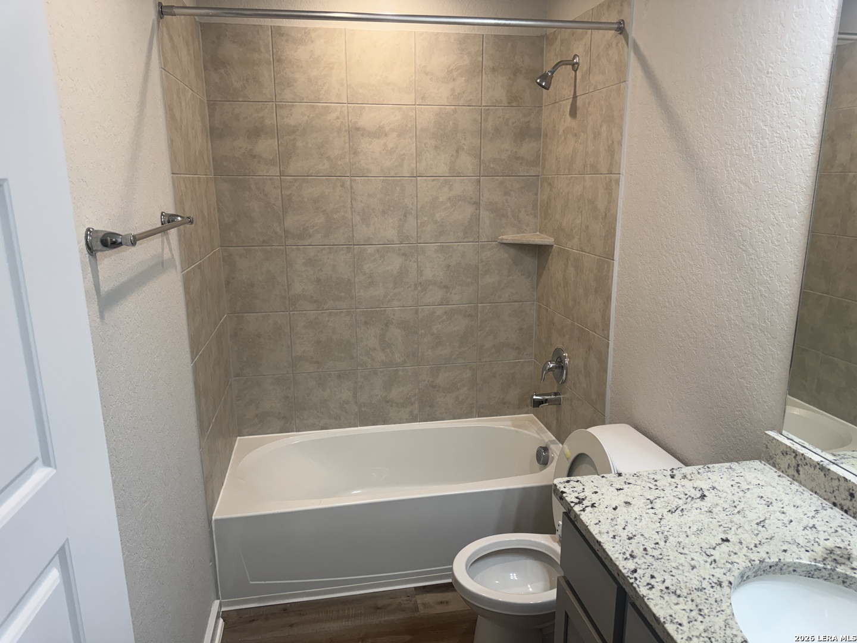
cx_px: 428
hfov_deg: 71.6
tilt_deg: -13.8
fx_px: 594
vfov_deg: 56.8
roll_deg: +0.8
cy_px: 322
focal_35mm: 24
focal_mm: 6.76
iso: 80
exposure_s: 1/120
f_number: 1.78
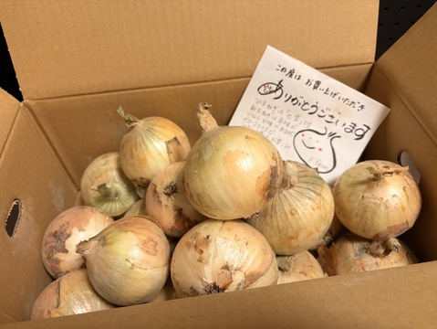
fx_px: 328
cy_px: 164
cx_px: 218
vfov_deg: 53.1
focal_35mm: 26
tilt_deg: -49.1
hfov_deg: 67.3
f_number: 1.6
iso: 250
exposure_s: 1/50
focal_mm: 5.96
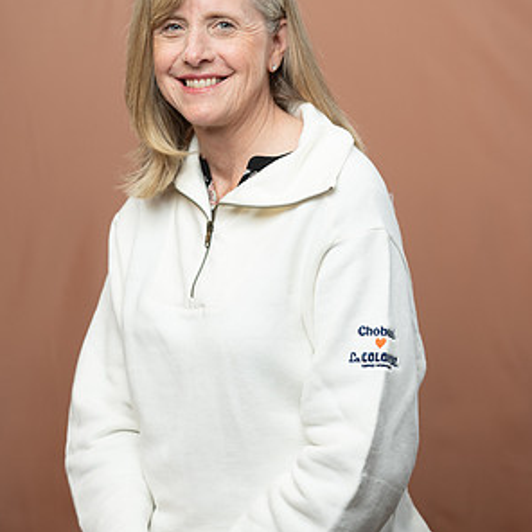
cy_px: 226
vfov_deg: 15.7
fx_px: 1930
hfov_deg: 15.7
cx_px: 266
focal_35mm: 111
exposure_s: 1/160
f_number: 4
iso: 320
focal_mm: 86
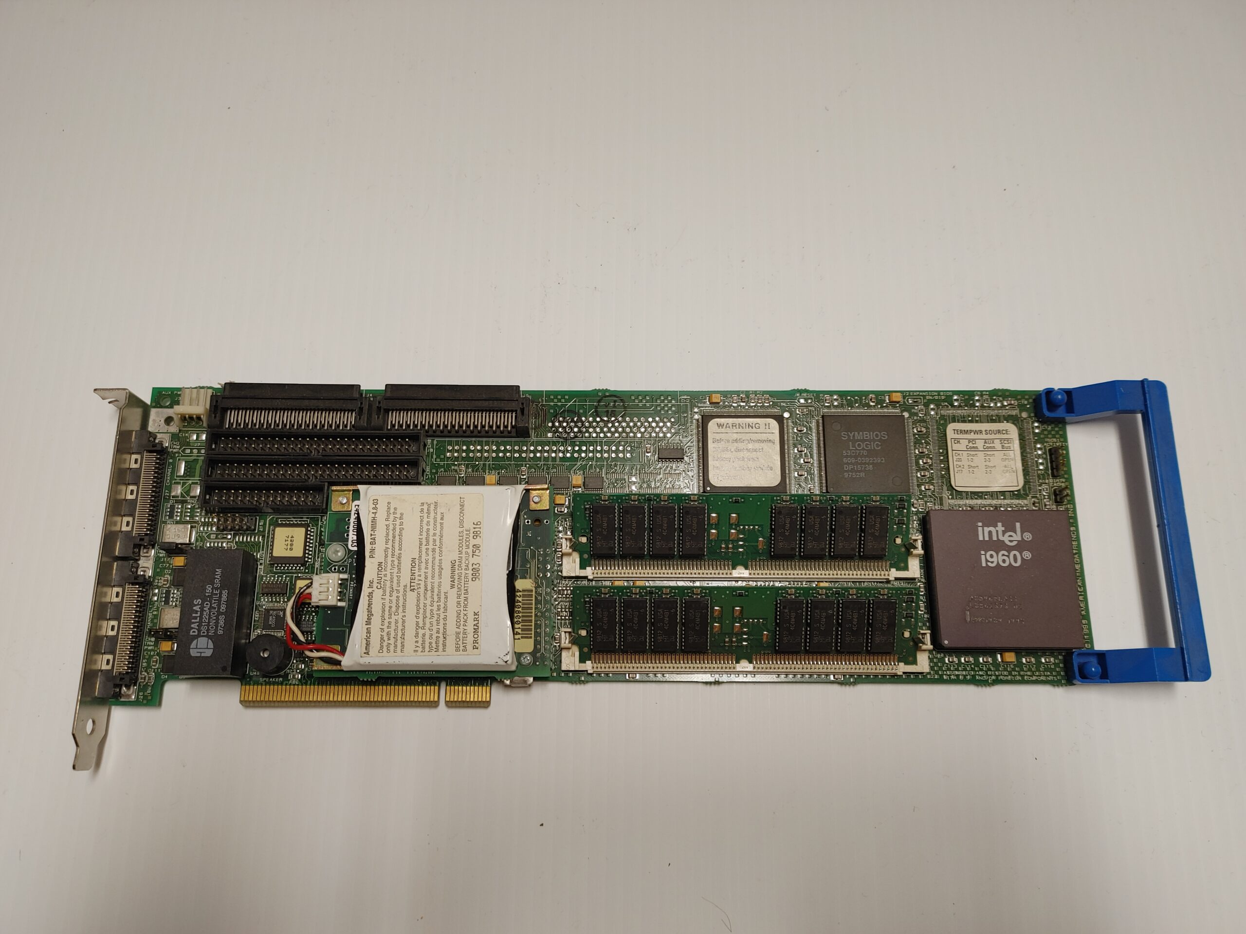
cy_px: 467
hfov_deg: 67.3
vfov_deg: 53.1
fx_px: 936
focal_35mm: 26
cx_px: 623
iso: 100
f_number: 1.8
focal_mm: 5.58
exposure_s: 1/60
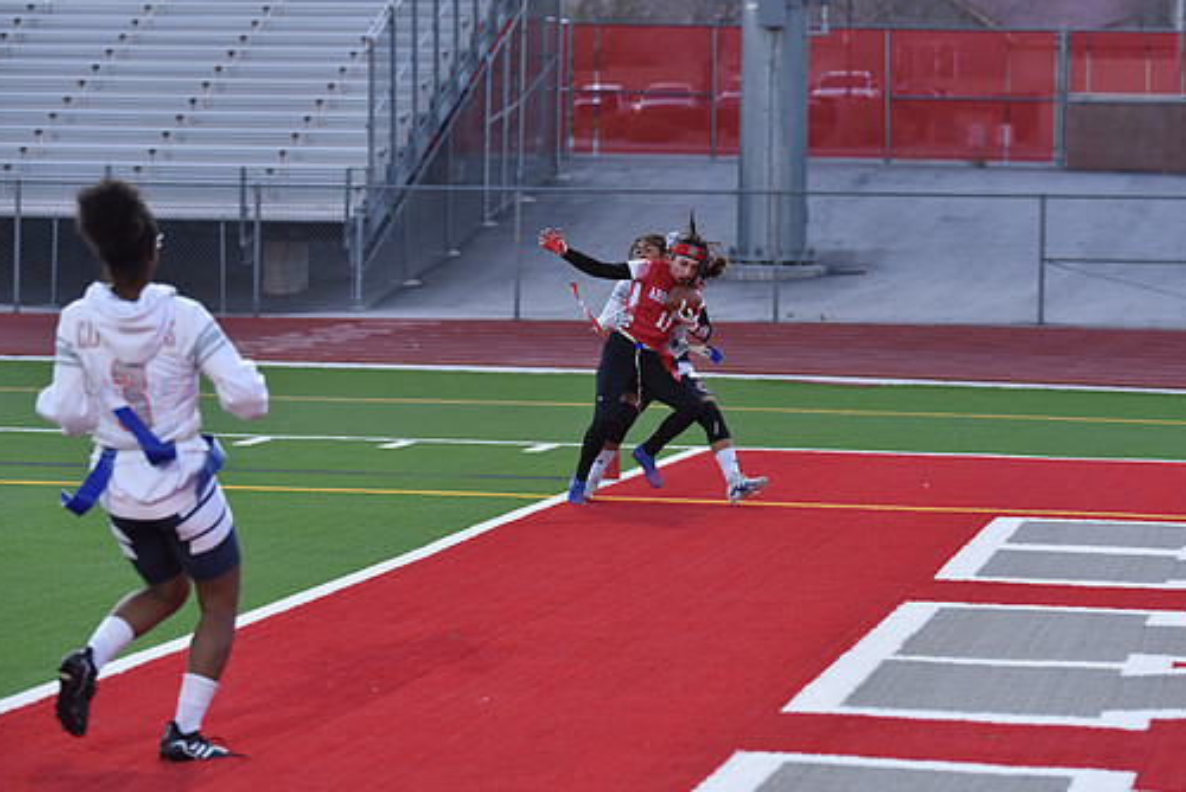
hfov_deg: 17.6
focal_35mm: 116
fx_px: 3824
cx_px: 636
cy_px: 340
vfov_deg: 11.8
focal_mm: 100
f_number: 2.8
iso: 800
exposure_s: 1/500
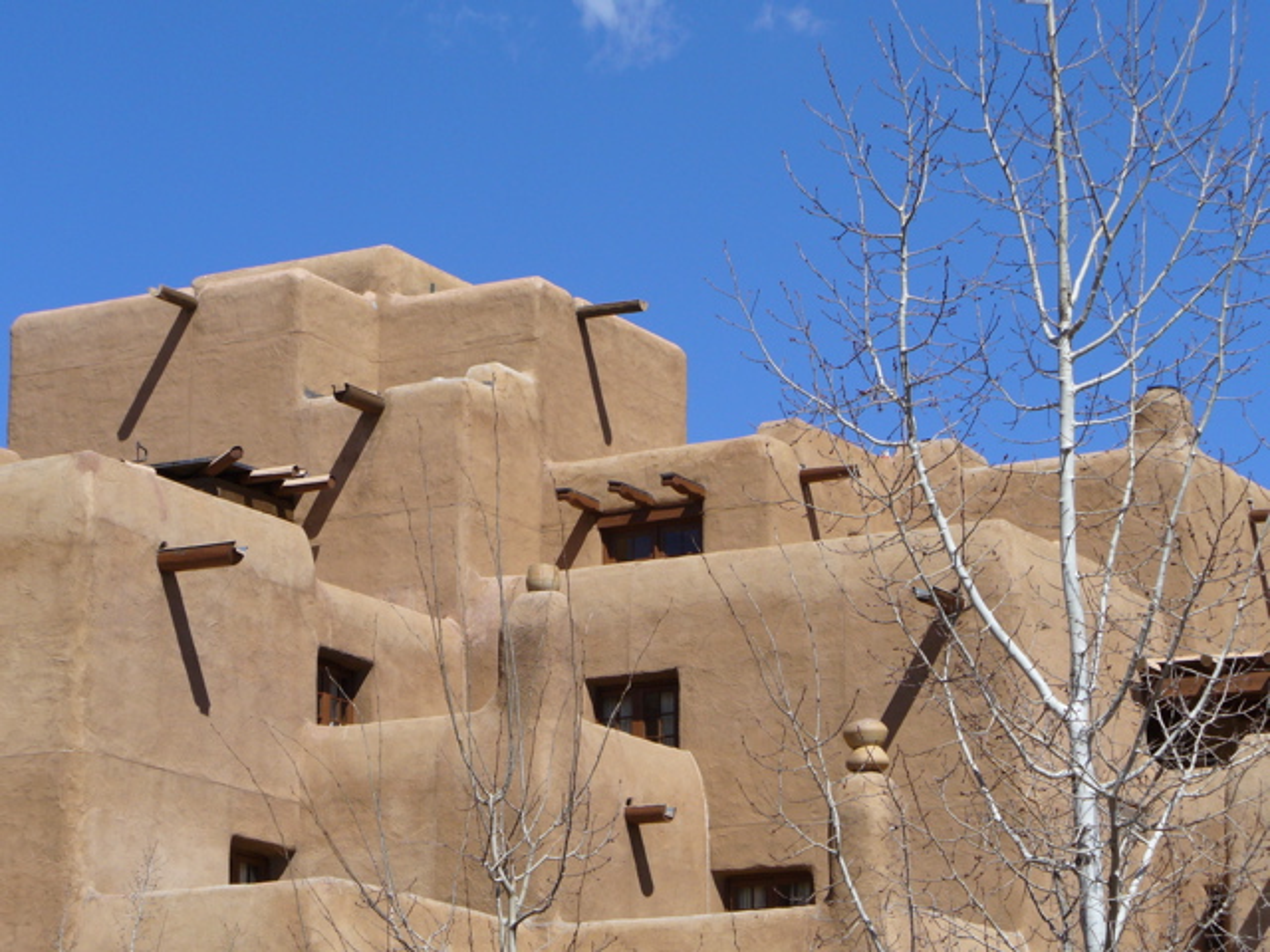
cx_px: 635
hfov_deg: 17.7
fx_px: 4072
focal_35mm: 111
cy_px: 476
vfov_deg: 13.3
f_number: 7.2
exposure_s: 1/320
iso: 80
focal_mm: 18.3
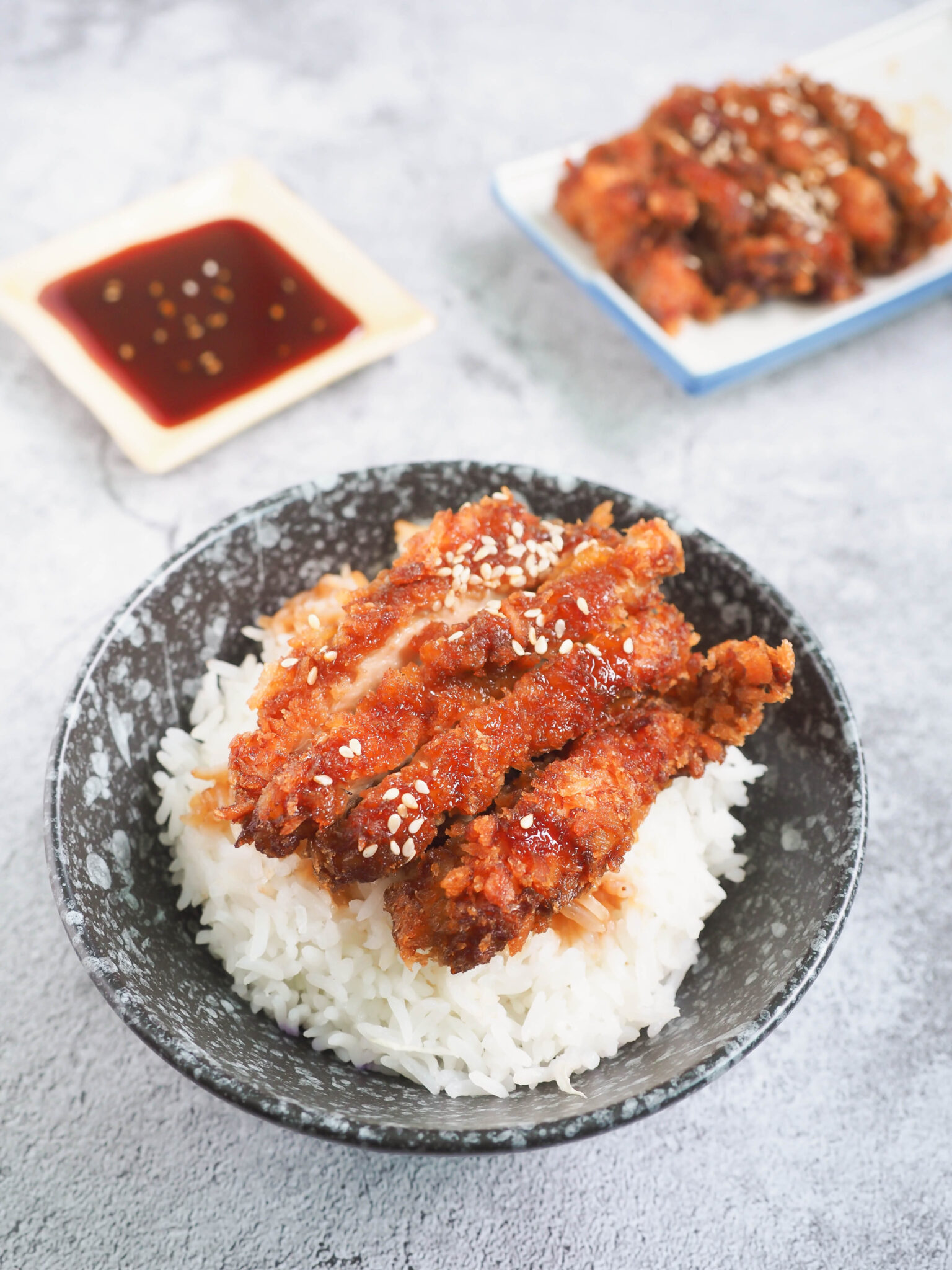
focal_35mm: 44
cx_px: 476
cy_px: 635
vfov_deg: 42.9
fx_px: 1613
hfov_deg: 32.9
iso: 500
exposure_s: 1/40
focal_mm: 22
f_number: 3.5
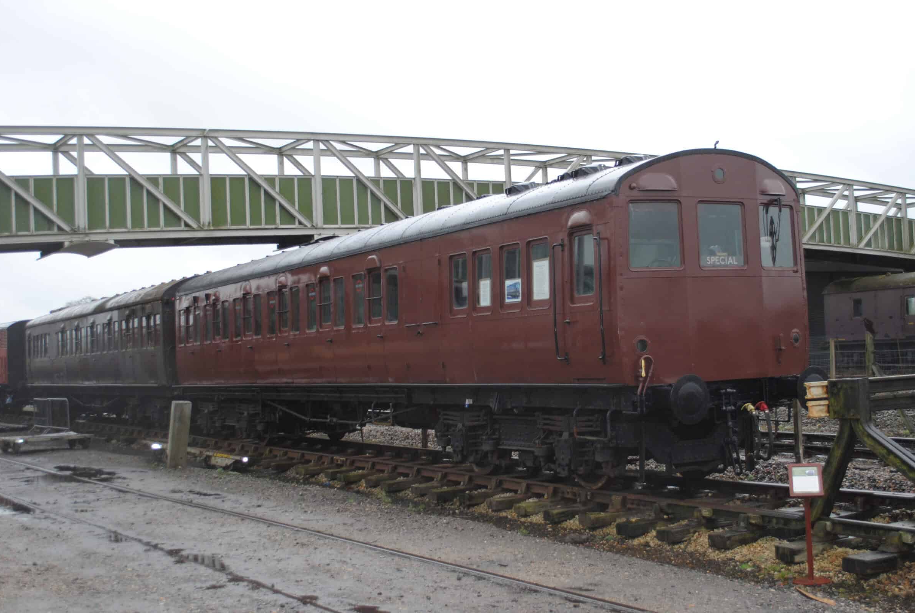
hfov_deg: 42.2
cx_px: 481
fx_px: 1184
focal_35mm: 47
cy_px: 313
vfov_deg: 29.0
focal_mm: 29
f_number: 4.5
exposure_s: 1/125
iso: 125
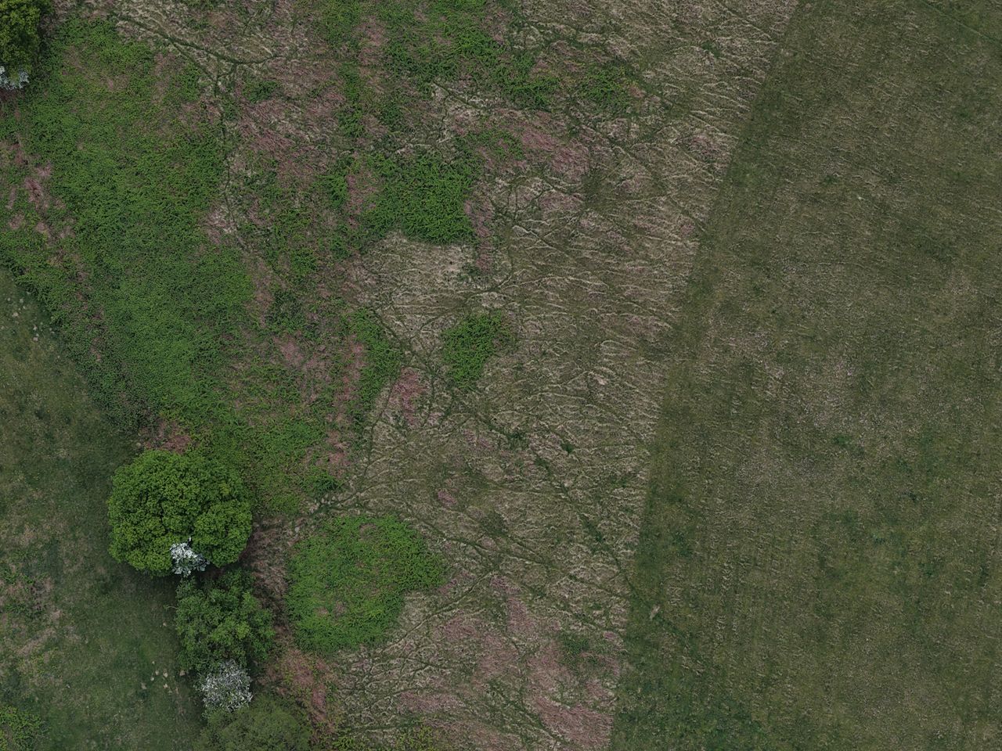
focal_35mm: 70
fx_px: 2026
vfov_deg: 21.0
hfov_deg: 27.8
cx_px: 501
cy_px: 376
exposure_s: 1/400
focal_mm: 19.35
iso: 100
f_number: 2.8
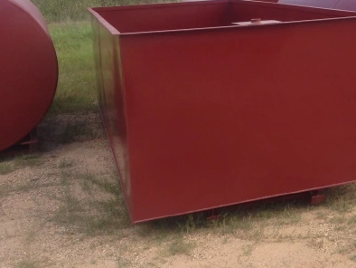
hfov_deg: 27.3
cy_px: 46
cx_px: 358
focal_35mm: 67
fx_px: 689
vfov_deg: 21.6
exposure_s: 1/542
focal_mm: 4.13
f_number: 2.4
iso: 50
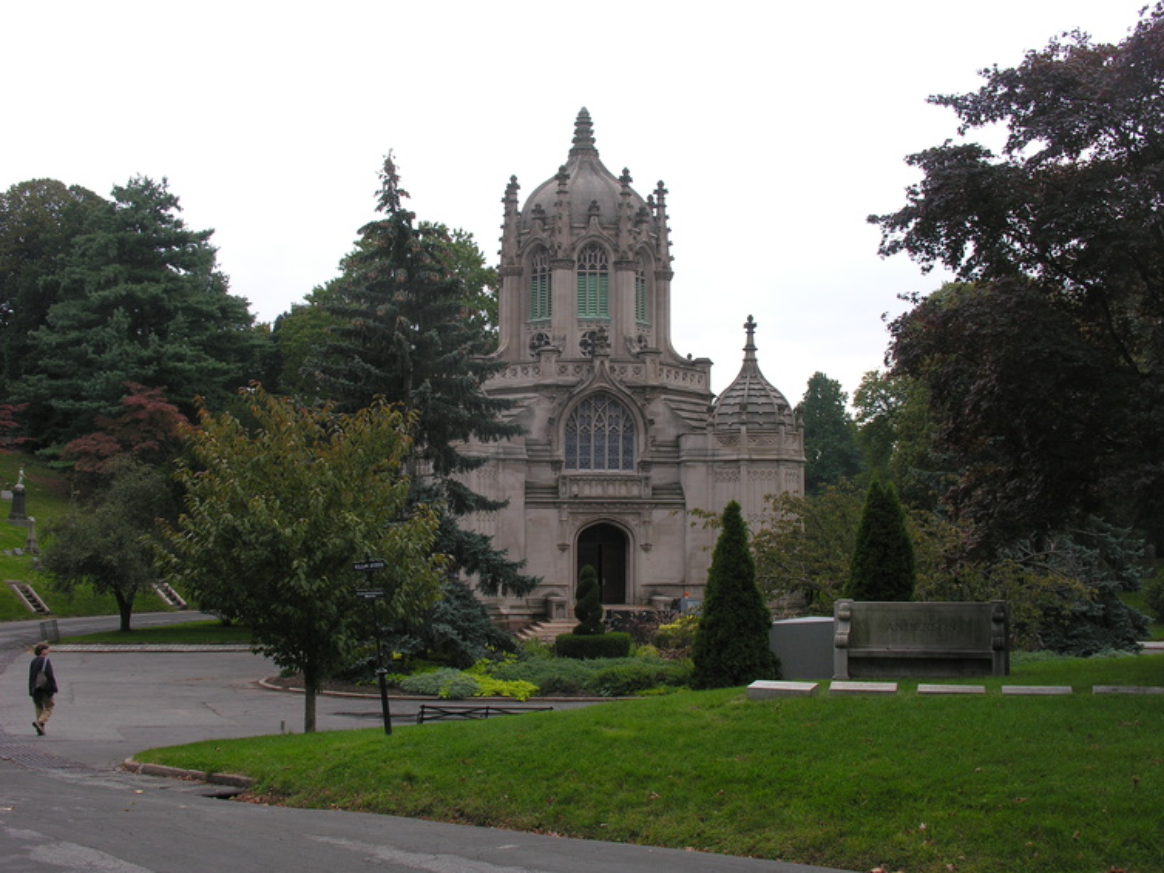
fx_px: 1413
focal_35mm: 42
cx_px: 577
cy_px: 447
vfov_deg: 34.4
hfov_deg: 44.8
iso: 50
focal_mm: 10.2
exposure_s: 1/163
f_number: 5.2
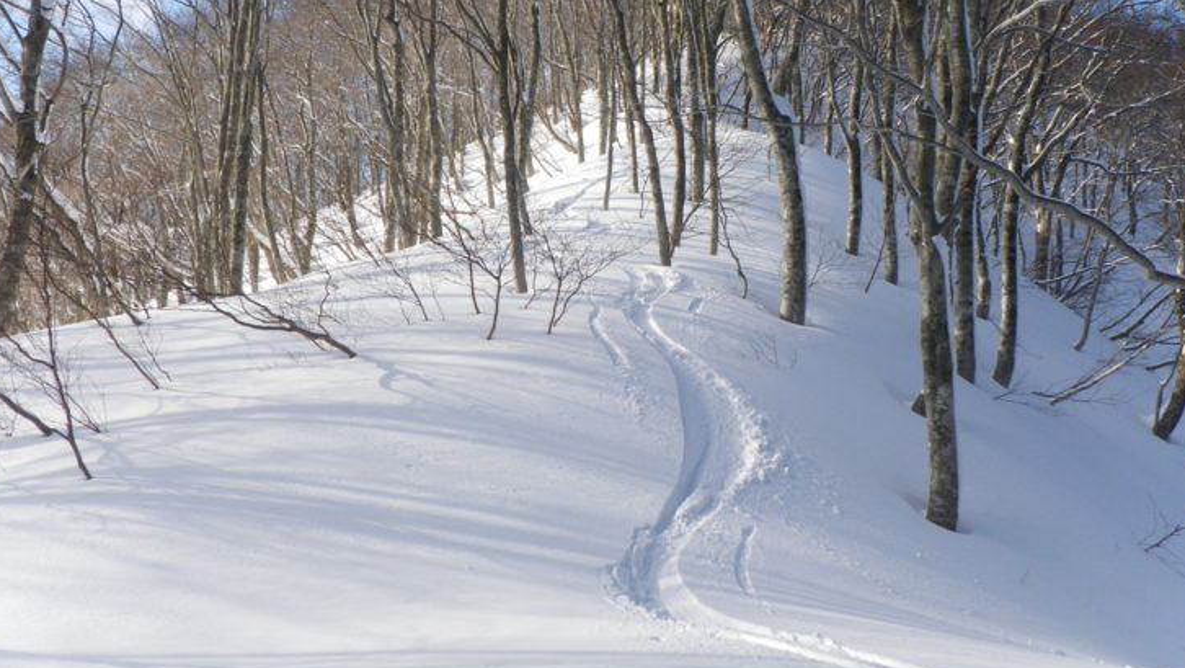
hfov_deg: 48.3
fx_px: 1320
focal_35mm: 42
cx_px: 609
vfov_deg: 28.1
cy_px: 201
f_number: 6.3
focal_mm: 6.2
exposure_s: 1/160
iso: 64
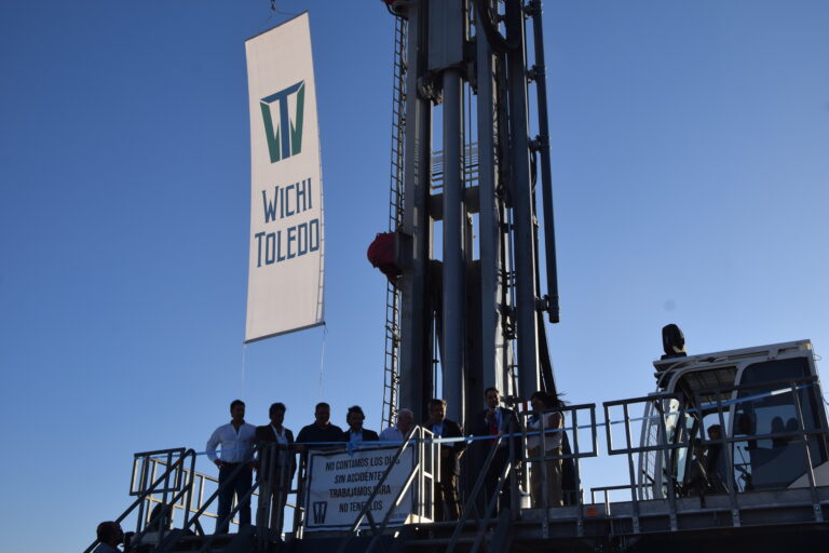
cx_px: 414
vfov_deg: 20.6
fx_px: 1520
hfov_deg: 30.5
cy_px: 276
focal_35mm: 66
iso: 100
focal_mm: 44
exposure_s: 1/200
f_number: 11
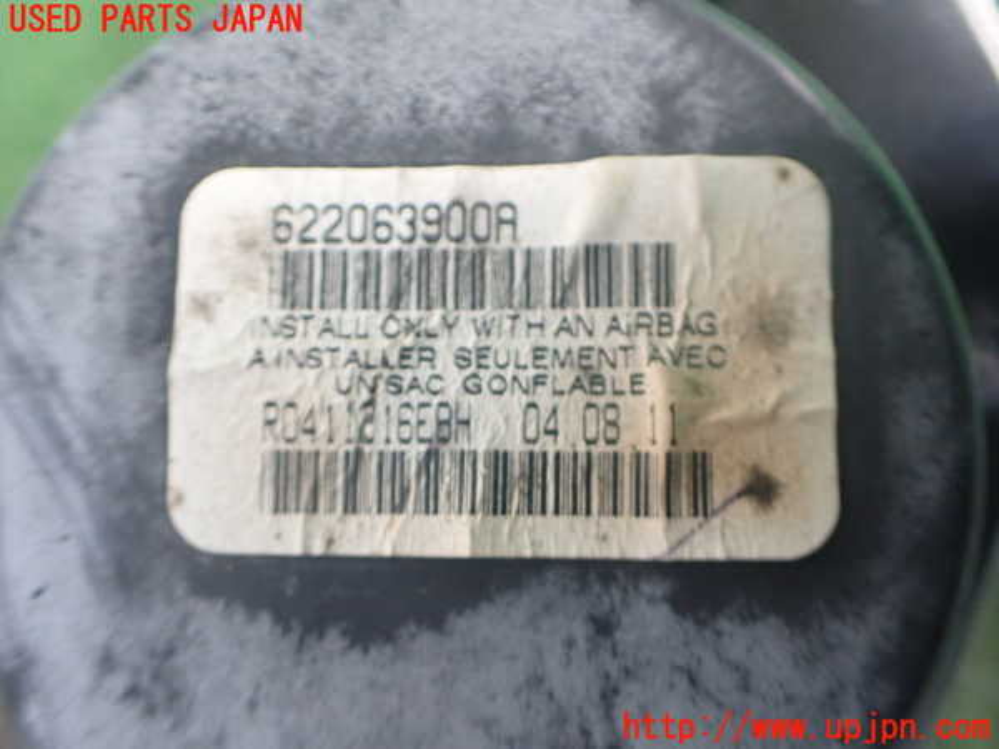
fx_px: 866
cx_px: 500
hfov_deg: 60.0
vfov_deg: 46.8
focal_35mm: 30
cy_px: 374
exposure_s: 1/40
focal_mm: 5.4
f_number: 2.3
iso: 800
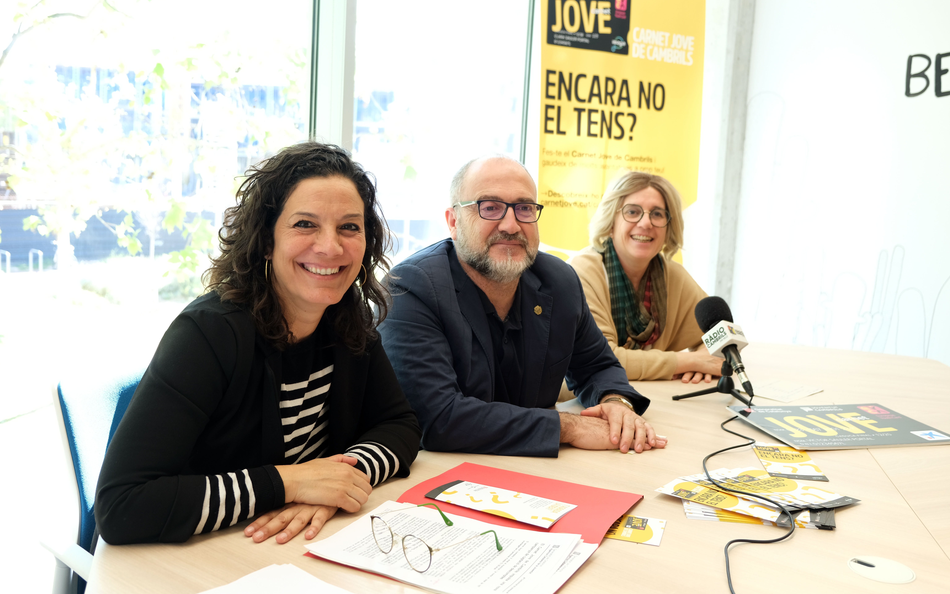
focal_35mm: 34
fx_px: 880
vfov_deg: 37.3
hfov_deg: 56.7
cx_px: 478
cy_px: 281
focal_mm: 22.3
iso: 160
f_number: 3.2
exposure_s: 1/45
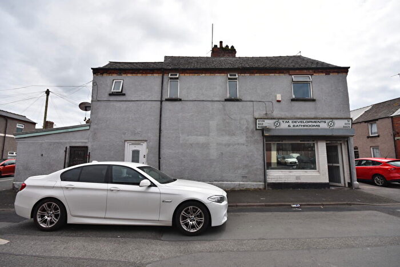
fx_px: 167
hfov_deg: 100.4
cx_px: 200
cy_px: 134
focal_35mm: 15
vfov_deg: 77.4
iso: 160
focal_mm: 10
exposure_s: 1/500
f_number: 8
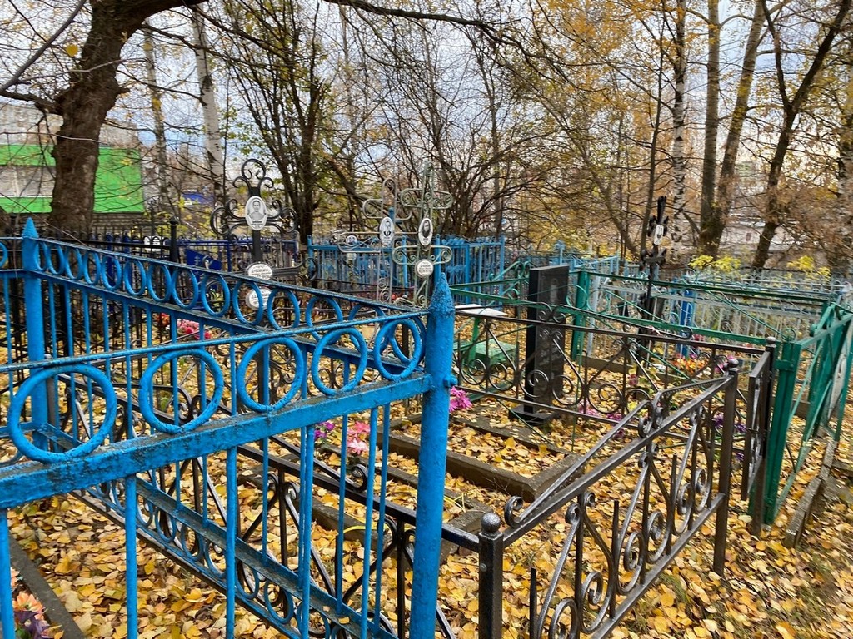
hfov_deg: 67.3
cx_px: 426
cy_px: 320
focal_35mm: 26
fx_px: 641
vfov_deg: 53.1
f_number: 1.8
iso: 64
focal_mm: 4.25
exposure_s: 1/122
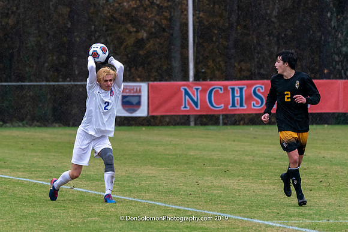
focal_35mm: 455
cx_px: 87
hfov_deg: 4.5
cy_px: 120
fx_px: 4398
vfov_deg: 3.0
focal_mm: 241
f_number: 5.6
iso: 3200
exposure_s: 1/1000
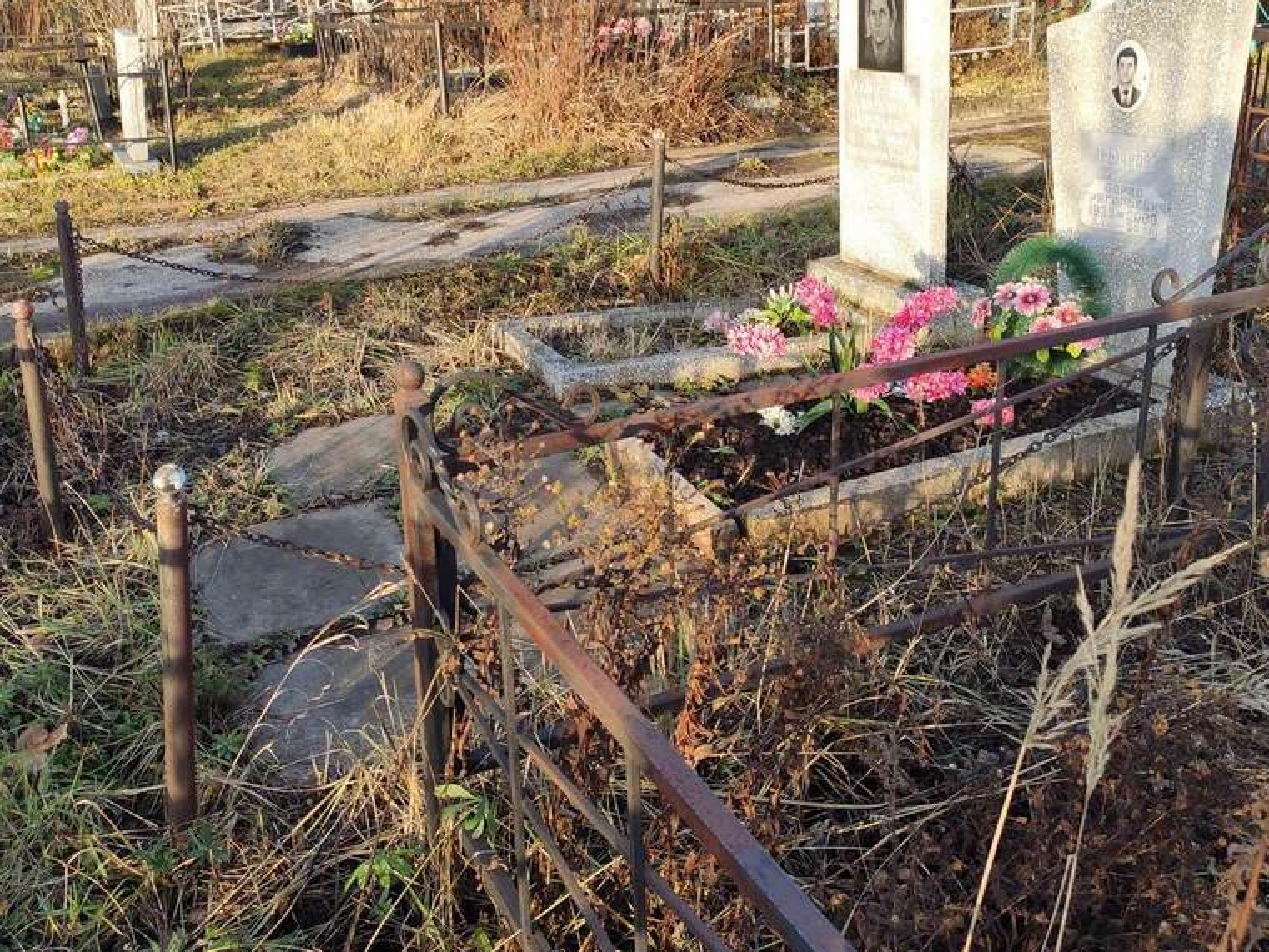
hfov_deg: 52.5
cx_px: 560
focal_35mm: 35
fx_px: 1283
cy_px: 333
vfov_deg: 40.3
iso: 112
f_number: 1.75
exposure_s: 1/474
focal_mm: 4.77
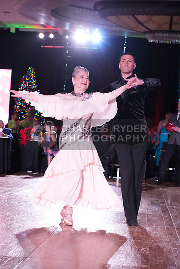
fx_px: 615
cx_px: 90
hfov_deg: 16.7
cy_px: 134
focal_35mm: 82
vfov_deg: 24.8
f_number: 4.5
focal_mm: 82
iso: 5000
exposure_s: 1/320
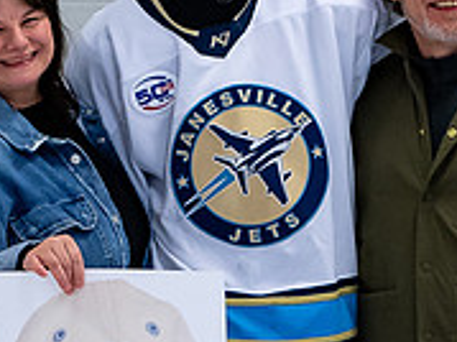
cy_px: 203
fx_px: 4433
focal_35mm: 336
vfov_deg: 4.4
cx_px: 259
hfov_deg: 5.9
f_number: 4.5
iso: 500
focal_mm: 45
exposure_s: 1/250
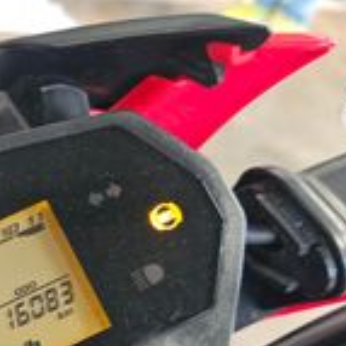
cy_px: 290
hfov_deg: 23.0
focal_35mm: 67
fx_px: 758
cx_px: -97
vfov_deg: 25.2
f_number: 1.8
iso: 250
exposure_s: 1/120
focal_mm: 5.4
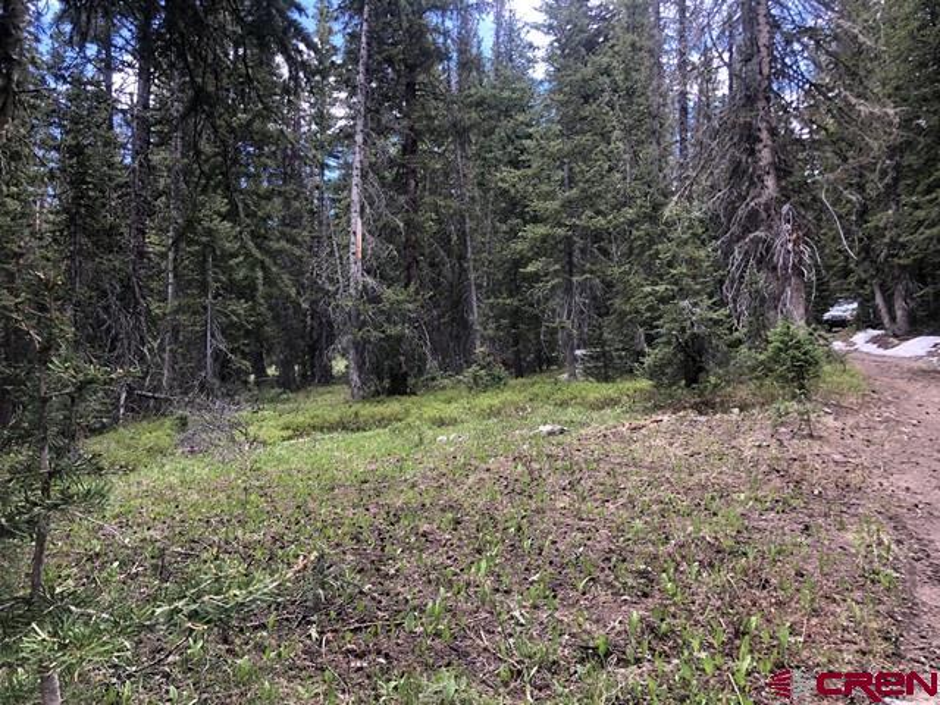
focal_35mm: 28
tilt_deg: +4.0
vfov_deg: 49.7
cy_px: 352
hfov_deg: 63.4
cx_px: 470
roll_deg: +0.7
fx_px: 760
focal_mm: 3.99
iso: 32
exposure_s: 1/120
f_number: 1.8
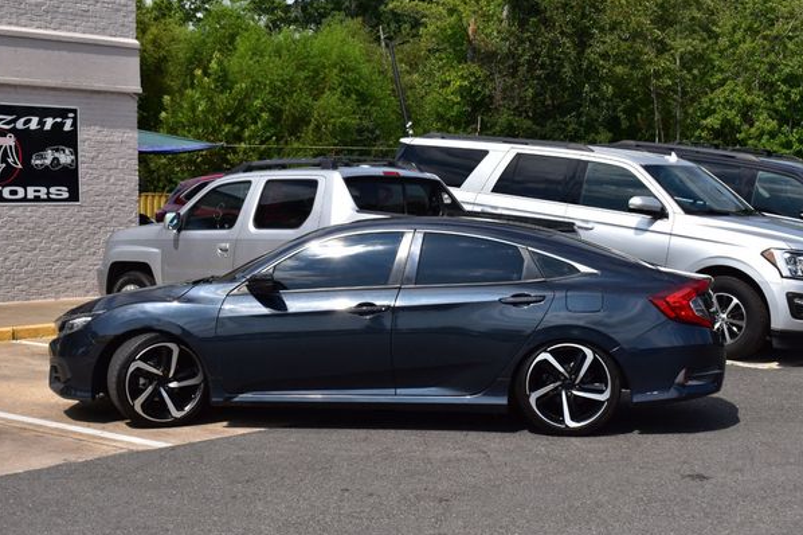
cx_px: 395
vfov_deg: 22.2
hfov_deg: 32.9
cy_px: 276
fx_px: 1360
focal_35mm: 61
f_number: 11
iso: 220
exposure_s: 1/500
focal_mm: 38
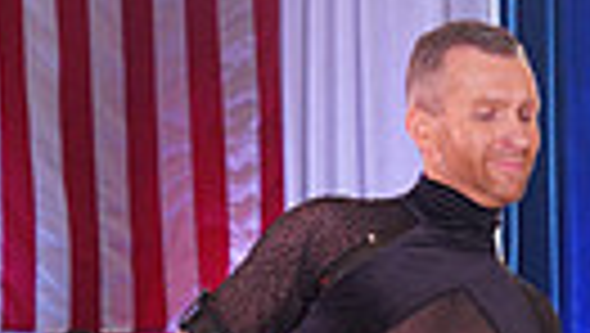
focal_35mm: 325
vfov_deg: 3.7
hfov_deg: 6.6
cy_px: 724
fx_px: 5090
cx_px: 781
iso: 1600
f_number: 5
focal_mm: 70
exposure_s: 1/160
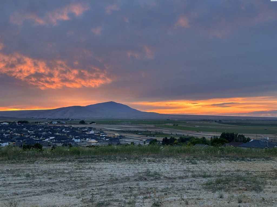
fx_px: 384
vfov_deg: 30.3
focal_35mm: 48
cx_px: 138
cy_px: 104
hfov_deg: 39.7
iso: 80
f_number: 1.78
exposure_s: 1/70
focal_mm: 6.86
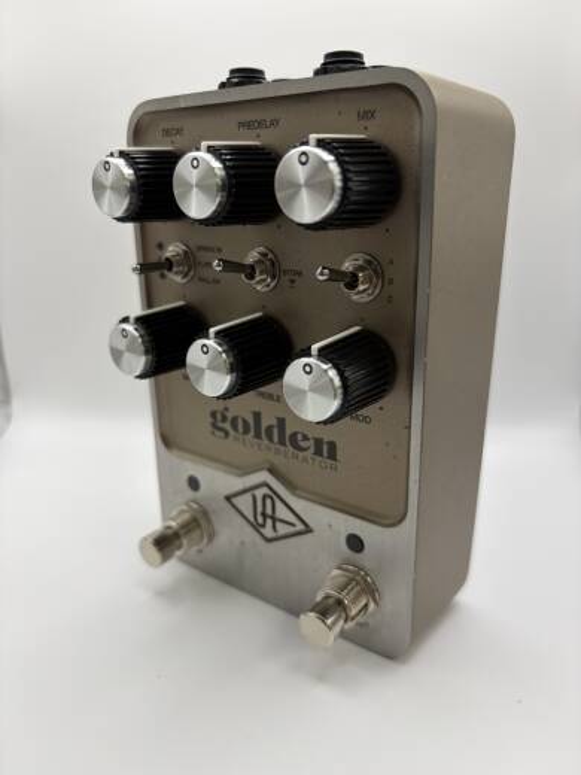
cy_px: 388
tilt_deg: -16.1
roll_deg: -0.8
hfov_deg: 53.1
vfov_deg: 67.3
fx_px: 582
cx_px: 290
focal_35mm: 26
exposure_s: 1/98
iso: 125
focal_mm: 5.96
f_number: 1.6
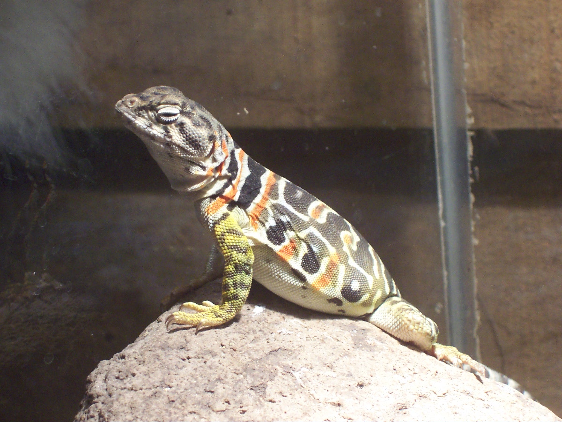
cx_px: 281
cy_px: 211
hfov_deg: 17.7
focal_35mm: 111
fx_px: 1802
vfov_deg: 13.3
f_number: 4.8
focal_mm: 16.8
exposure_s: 1/20
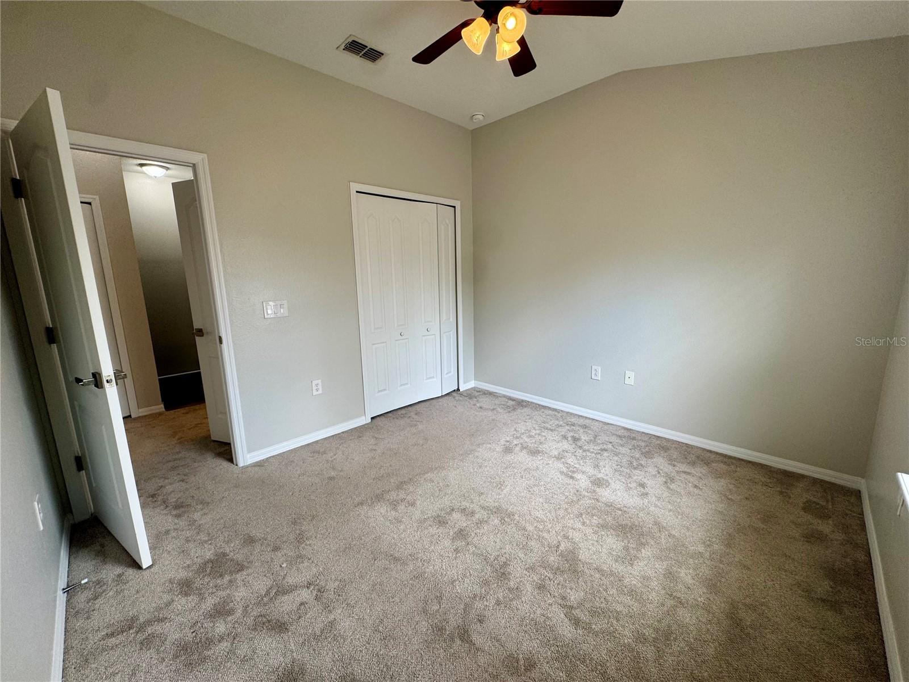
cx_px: 454
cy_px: 341
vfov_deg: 85.7
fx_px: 368
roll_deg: +0.8
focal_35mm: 14
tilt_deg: -11.9
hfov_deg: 102.1
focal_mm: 2.22
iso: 80
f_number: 2.2
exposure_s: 1/120
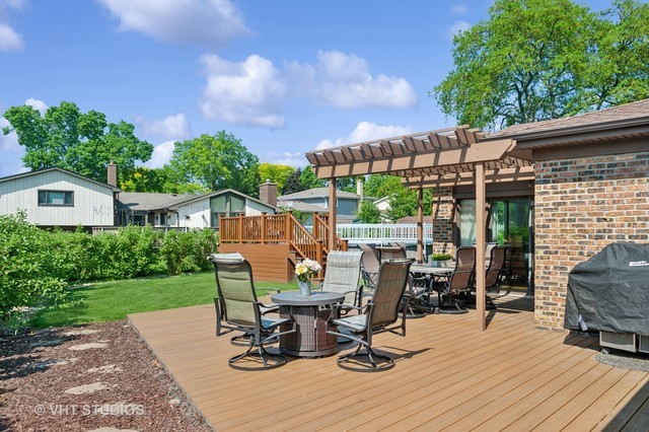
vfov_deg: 47.9
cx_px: 324
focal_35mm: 27
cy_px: 216
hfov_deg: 67.4
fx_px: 486
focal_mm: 27
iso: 200
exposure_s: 1/250
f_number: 8
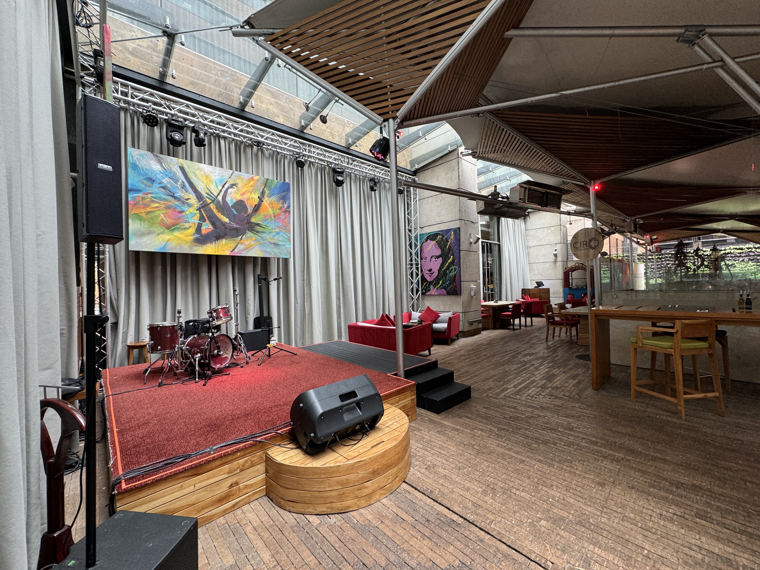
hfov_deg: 102.1
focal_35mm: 14
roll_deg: +1.3
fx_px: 307
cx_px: 380
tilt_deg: -0.5
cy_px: 285
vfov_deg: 85.7
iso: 160
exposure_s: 1/120
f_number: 2.2
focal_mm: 2.22
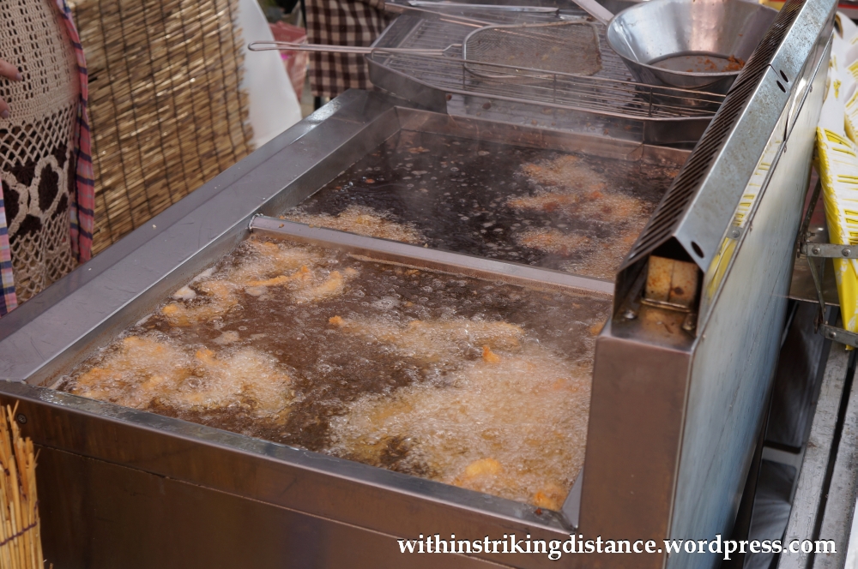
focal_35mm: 52
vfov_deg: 25.7
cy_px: 284
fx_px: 1250
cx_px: 429
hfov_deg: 37.9
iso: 200
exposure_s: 1/160
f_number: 6.3
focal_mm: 35
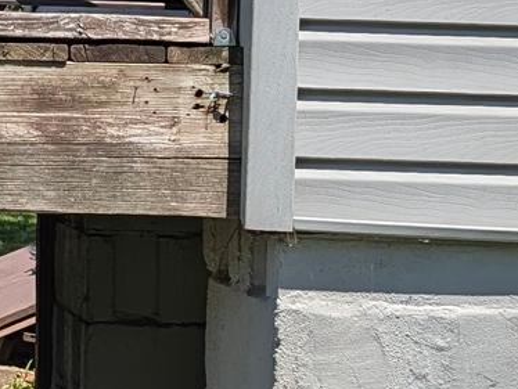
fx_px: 1962
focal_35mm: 131
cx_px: -497
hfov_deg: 13.1
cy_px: 19
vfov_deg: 11.2
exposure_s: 1/1272
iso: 20
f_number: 1.68
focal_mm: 6.9
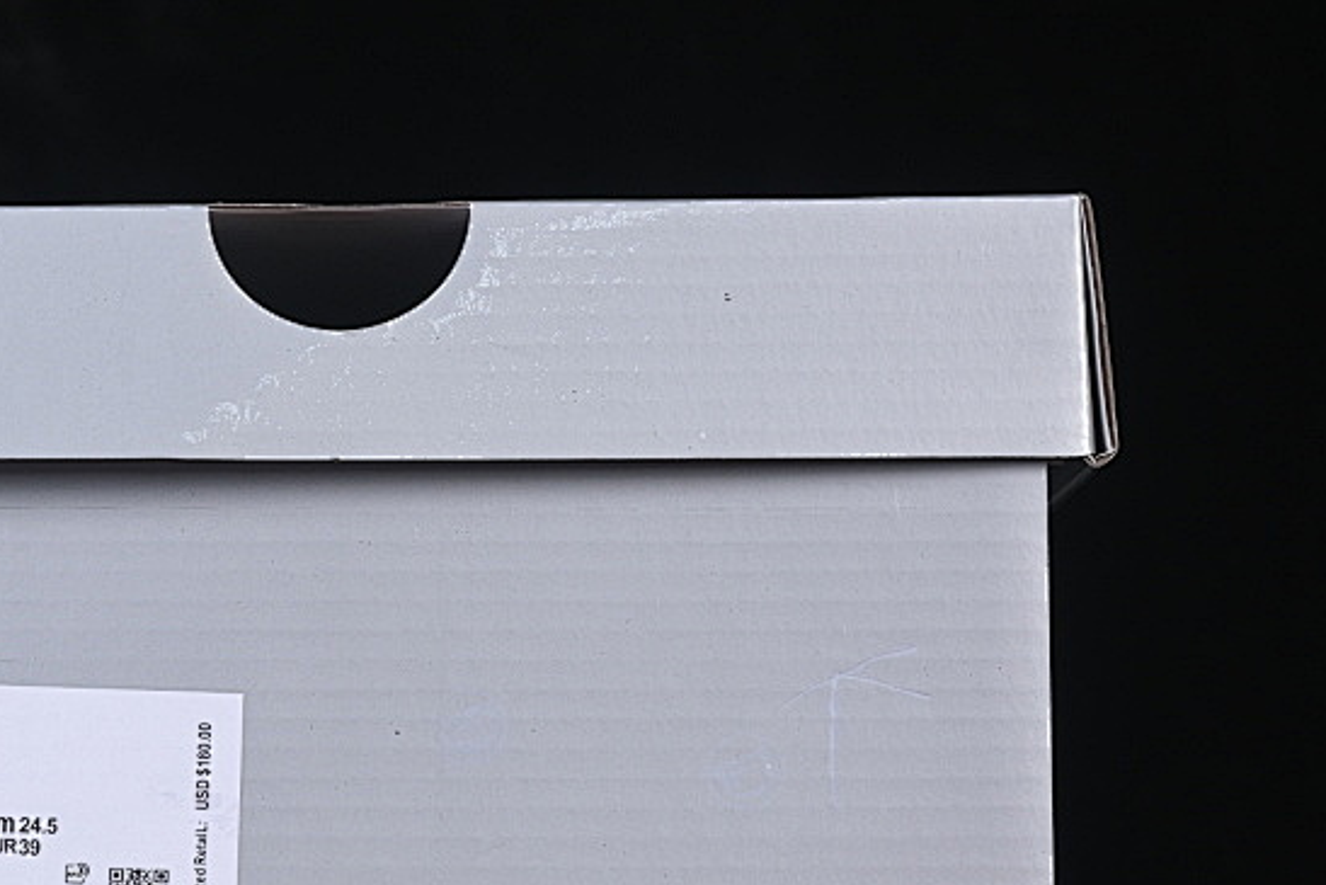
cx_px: 286
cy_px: 444
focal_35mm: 148
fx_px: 5452
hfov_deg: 13.8
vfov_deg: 9.3
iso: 160
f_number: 8
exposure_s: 1/80
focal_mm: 50
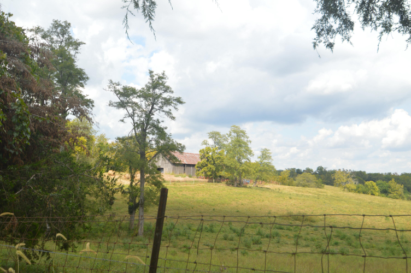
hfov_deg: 53.2
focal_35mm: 36
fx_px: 411
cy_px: 136
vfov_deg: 36.8
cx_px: 206
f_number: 7.1
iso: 100
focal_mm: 24
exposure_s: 1/200
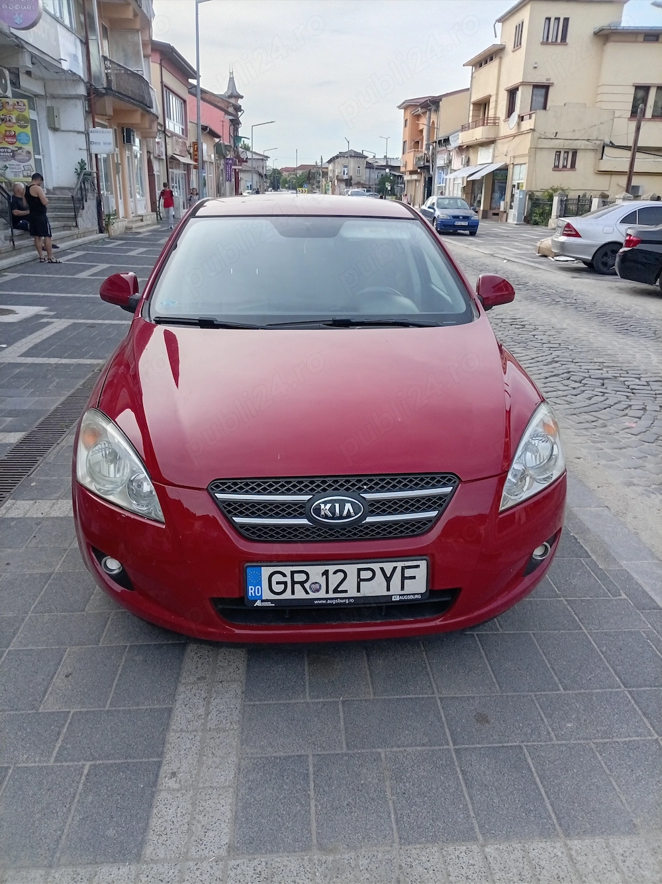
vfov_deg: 69.4
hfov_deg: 54.8
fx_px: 638
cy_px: 442
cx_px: 331
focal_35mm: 25
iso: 100
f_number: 1.8
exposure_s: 1/515
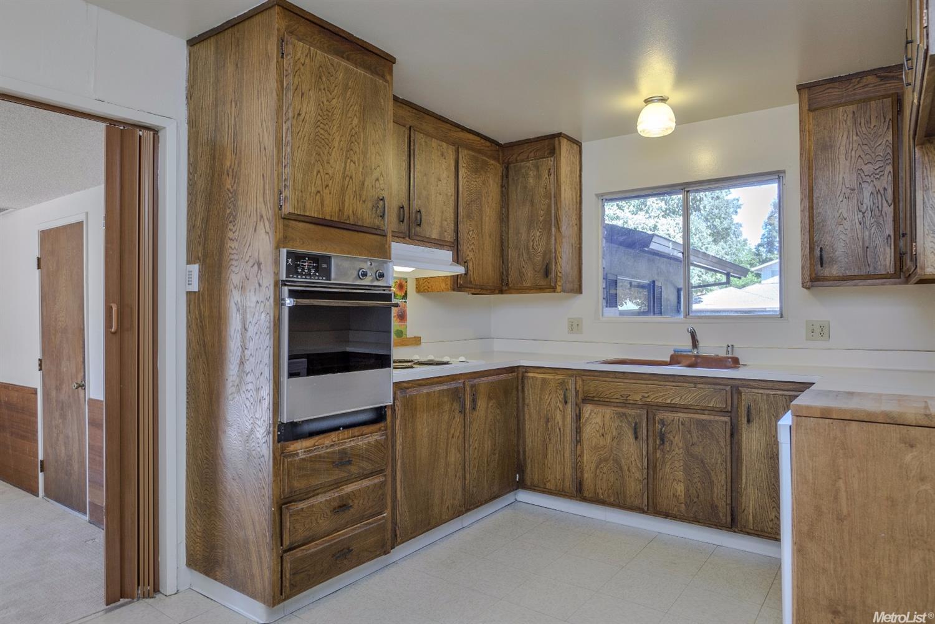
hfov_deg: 78.6
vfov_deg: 57.2
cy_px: 312
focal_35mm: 22
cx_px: 468
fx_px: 571
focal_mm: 15
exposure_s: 1/20
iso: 100
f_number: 5
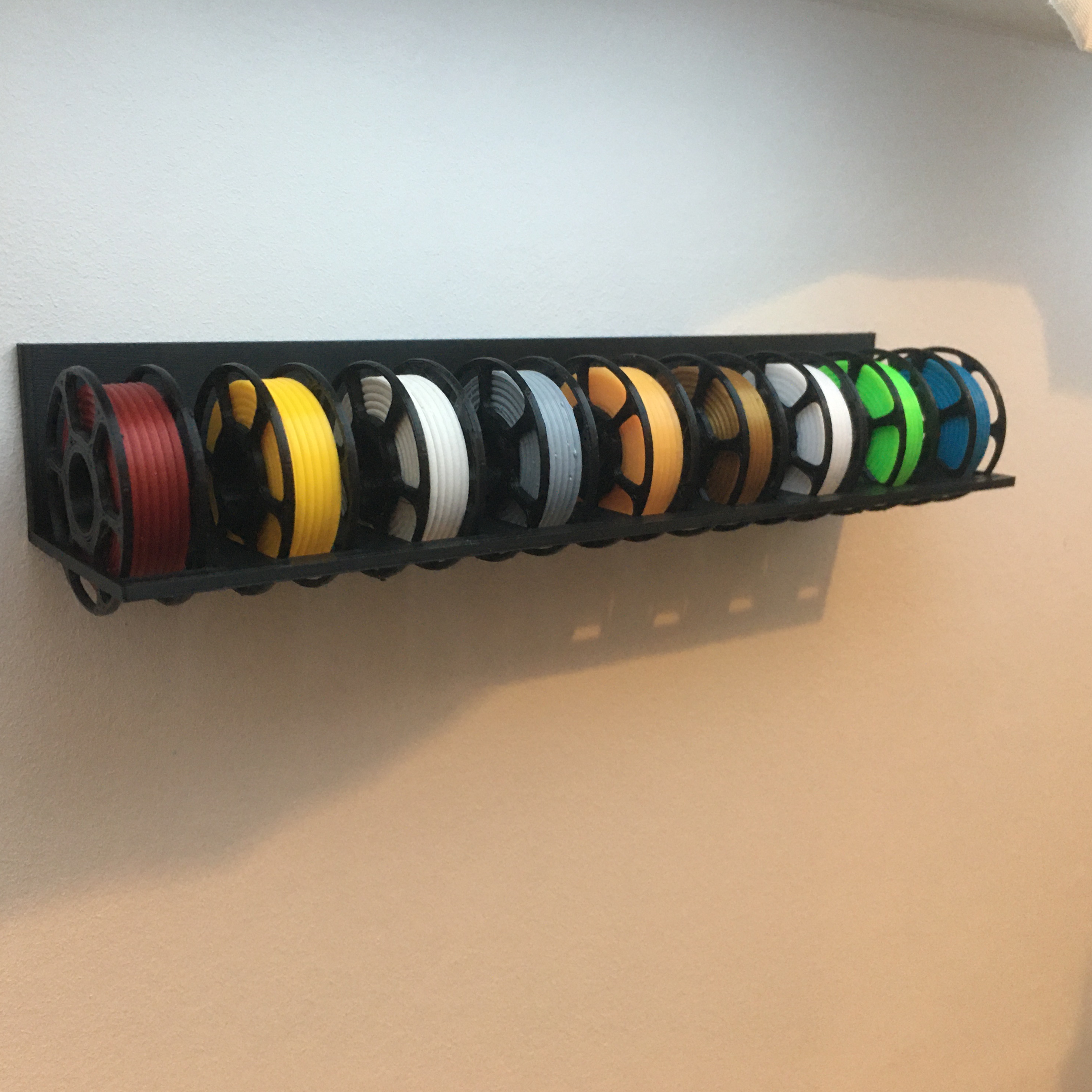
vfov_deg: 47.2
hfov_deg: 47.2
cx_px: 530
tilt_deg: -10.8
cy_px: 556
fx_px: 1249
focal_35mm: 35
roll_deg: -1.1
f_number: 2.2
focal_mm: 4.15
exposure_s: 1/17
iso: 100
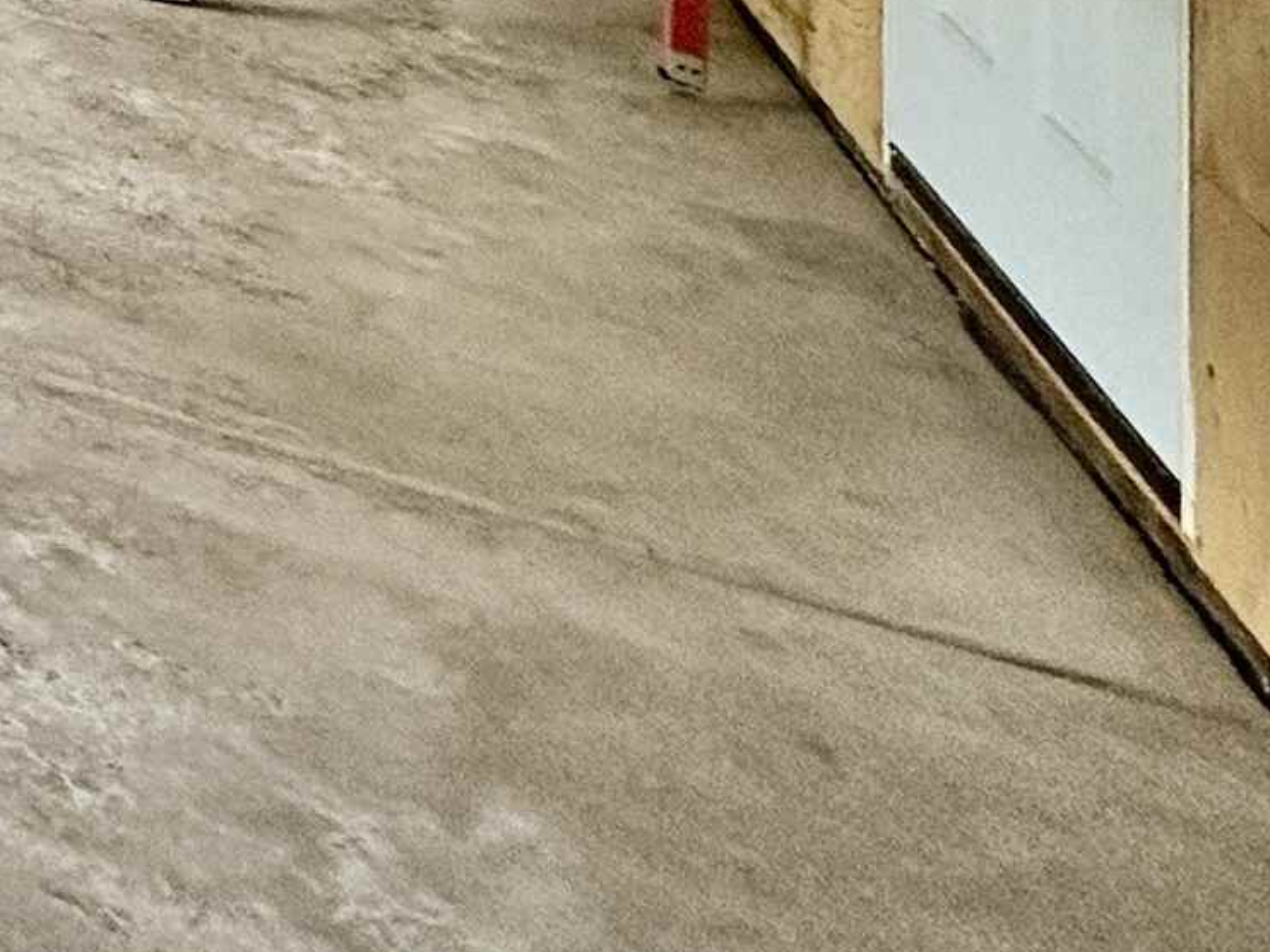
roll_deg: -1.2
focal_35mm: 58
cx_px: -1356
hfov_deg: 18.5
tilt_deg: +1.8
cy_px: -916
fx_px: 2127
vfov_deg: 18.0
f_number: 2.2
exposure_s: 1/99
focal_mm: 2.22
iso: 100
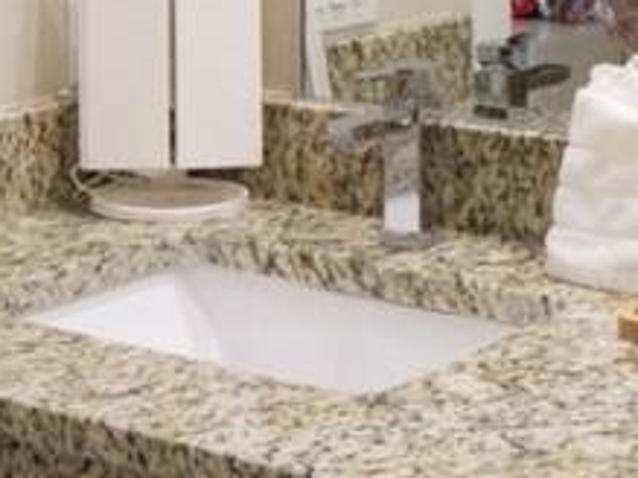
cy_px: -13
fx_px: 2155
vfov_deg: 12.5
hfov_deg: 16.8
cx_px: 408
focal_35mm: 117
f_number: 9
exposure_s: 1/15
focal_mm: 8
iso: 1600
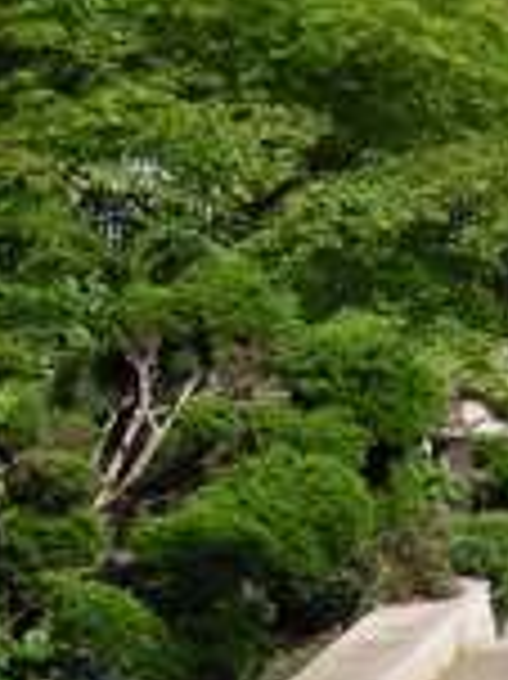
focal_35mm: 161
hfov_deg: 8.7
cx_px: 1025
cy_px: 1365
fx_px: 3155
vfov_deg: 11.1
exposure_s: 1/293
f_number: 4
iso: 50
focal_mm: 6.3
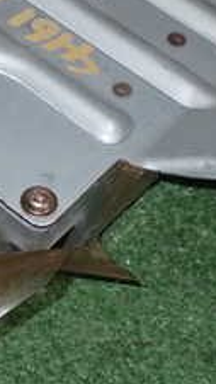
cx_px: -68
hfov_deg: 9.4
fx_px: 1294
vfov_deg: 16.7
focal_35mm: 127
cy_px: 63
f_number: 9
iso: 250
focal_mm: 7.84
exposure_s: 1/40
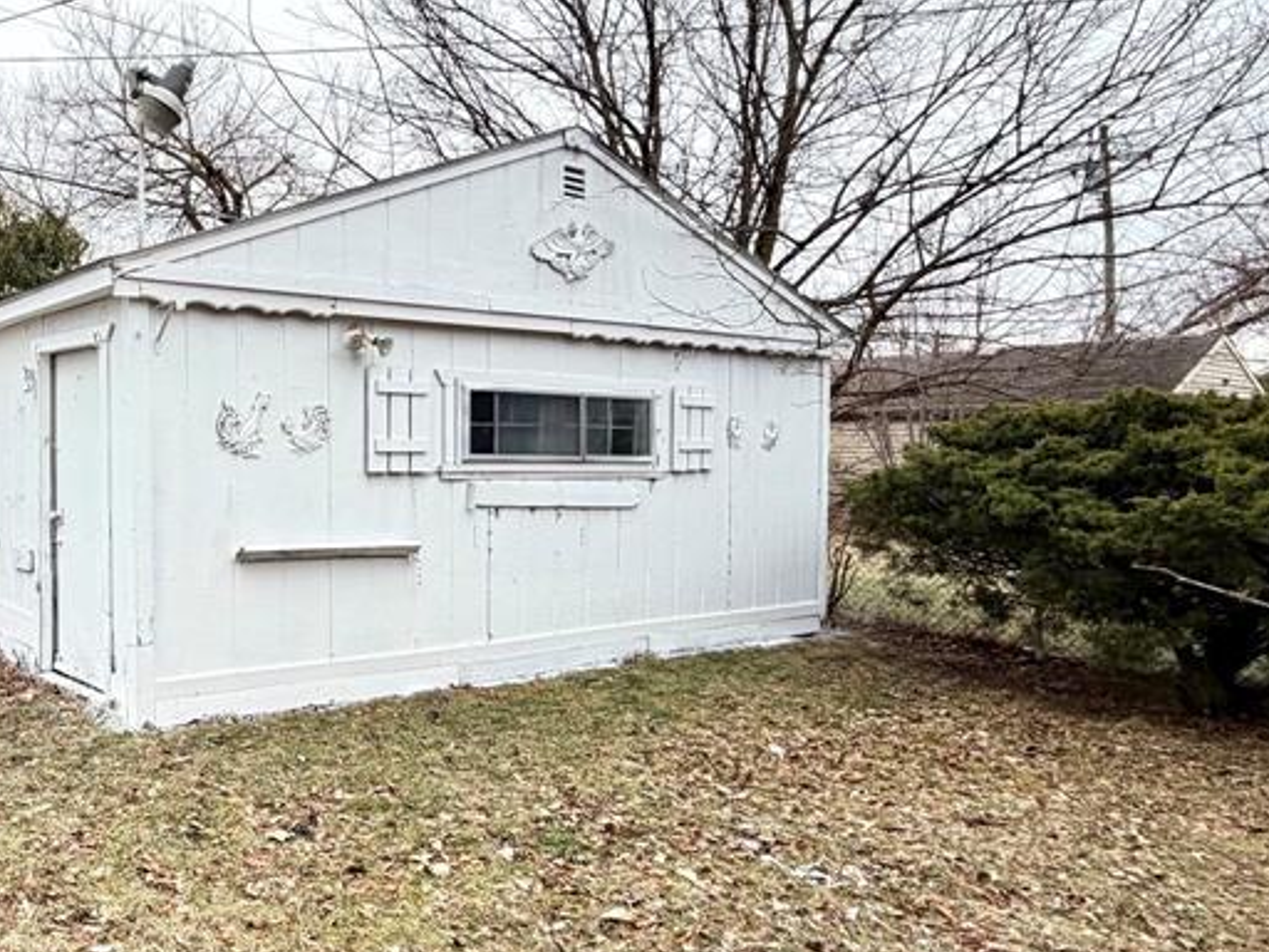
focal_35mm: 28
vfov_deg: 49.7
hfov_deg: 57.6
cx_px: 216
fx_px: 1026
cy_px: 469
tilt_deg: -1.0
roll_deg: -0.2
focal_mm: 2.22
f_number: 2.2
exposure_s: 1/121
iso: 64
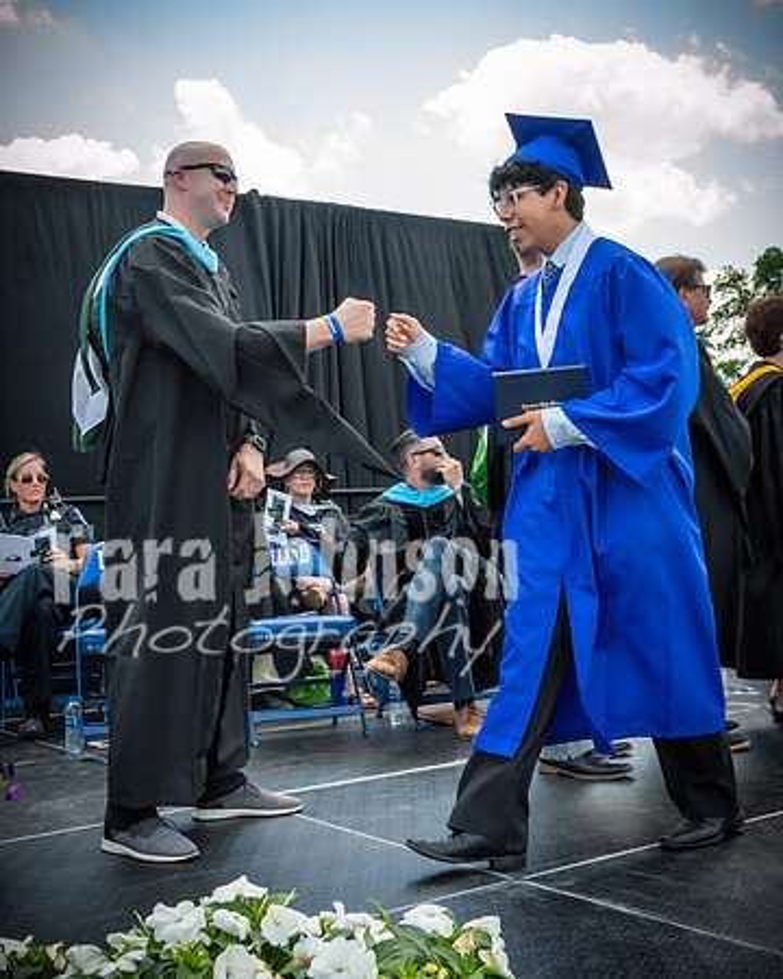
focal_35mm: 42
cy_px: 462
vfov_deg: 43.4
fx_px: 1229
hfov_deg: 35.3
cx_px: 349
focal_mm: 19
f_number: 7.1
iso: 200
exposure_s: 1/200
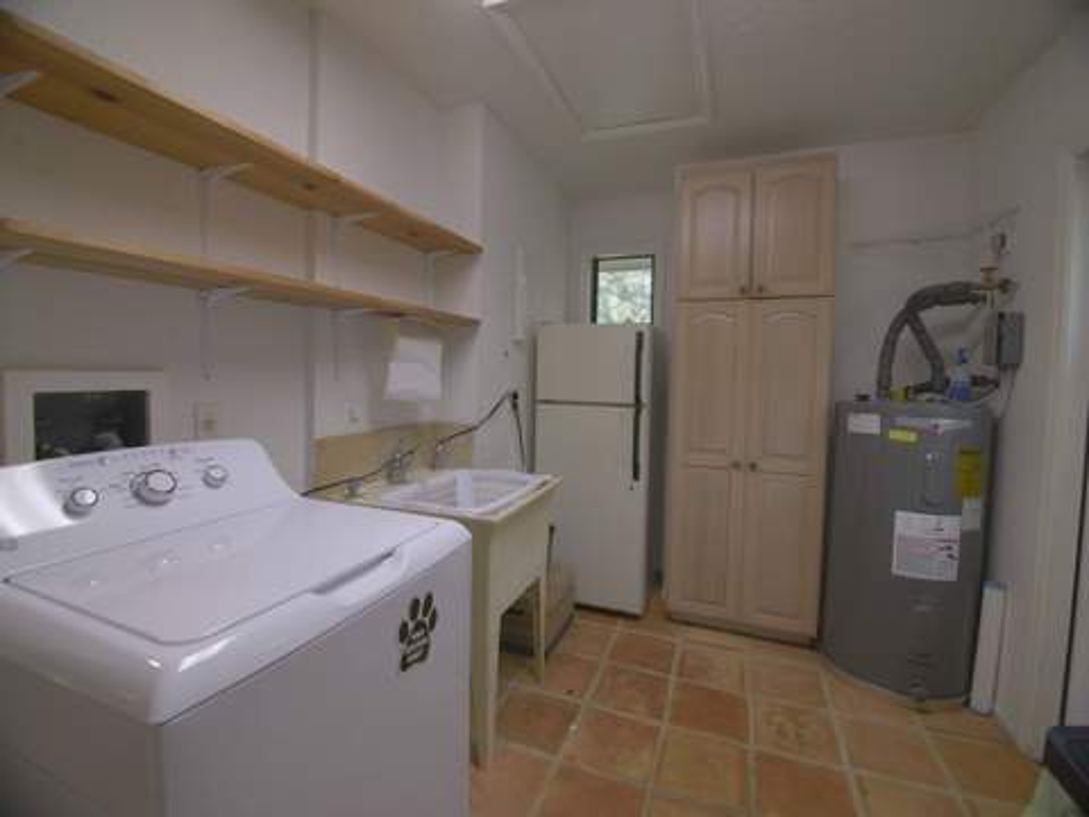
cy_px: 408
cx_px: 544
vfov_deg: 78.1
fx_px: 503
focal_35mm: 16
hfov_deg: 94.5
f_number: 3.5
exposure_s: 1/400
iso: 2000
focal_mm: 8
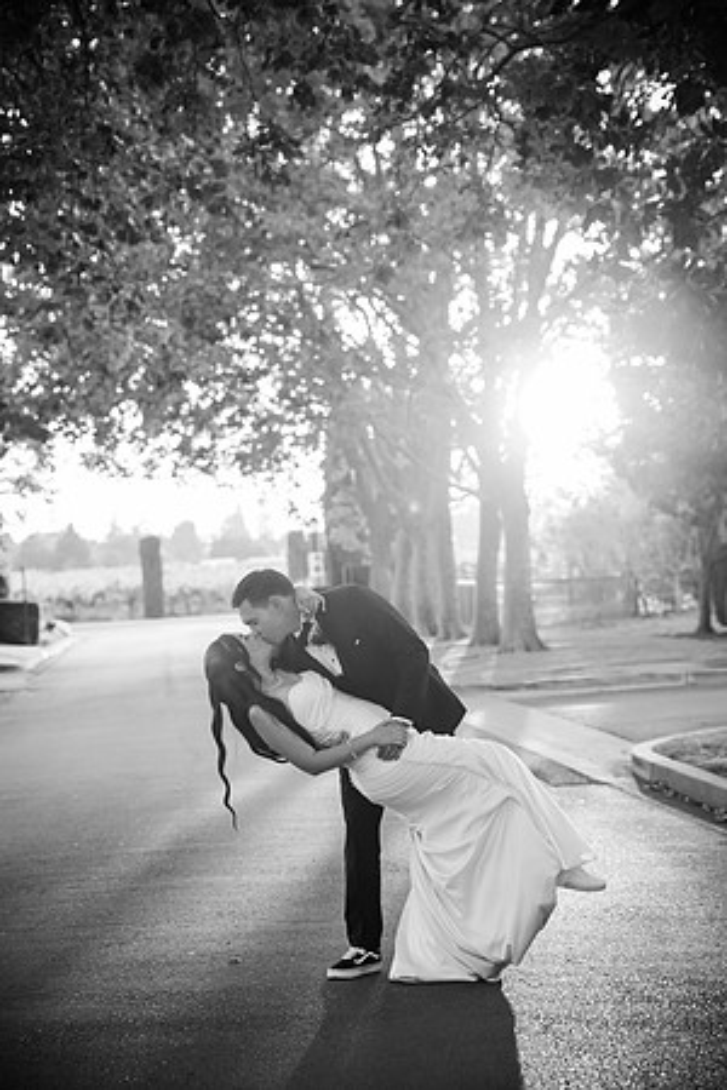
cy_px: 545
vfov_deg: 23.6
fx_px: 2605
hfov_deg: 15.9
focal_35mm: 86
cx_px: 364
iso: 3200
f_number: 4
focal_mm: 86
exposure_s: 1/400
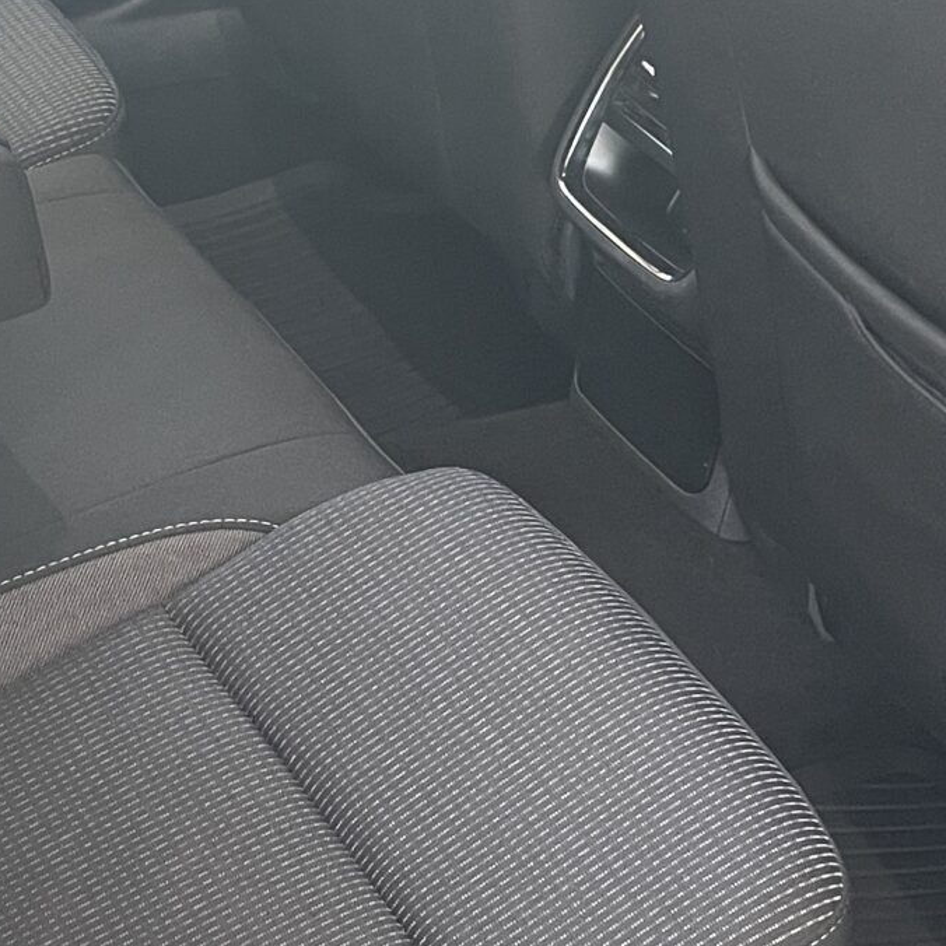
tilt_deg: -34.1
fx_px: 2690
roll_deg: -2.2
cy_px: 533
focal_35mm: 87
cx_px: 319
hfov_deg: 19.9
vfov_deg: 19.9
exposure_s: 1/60
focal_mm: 4.2
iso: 400
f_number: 1.6
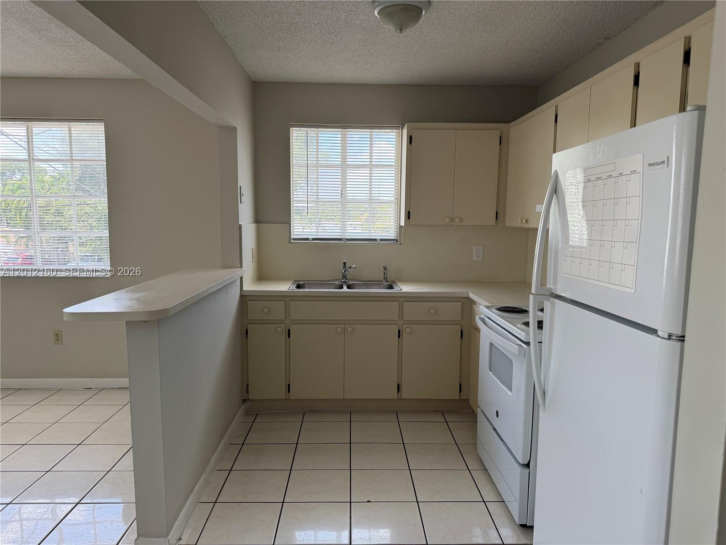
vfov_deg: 56.8
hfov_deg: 71.6
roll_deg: -0.5
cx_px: 363
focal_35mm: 24
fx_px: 503
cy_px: 272
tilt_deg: -6.8
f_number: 1.78
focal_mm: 6.76
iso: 80
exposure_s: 1/211
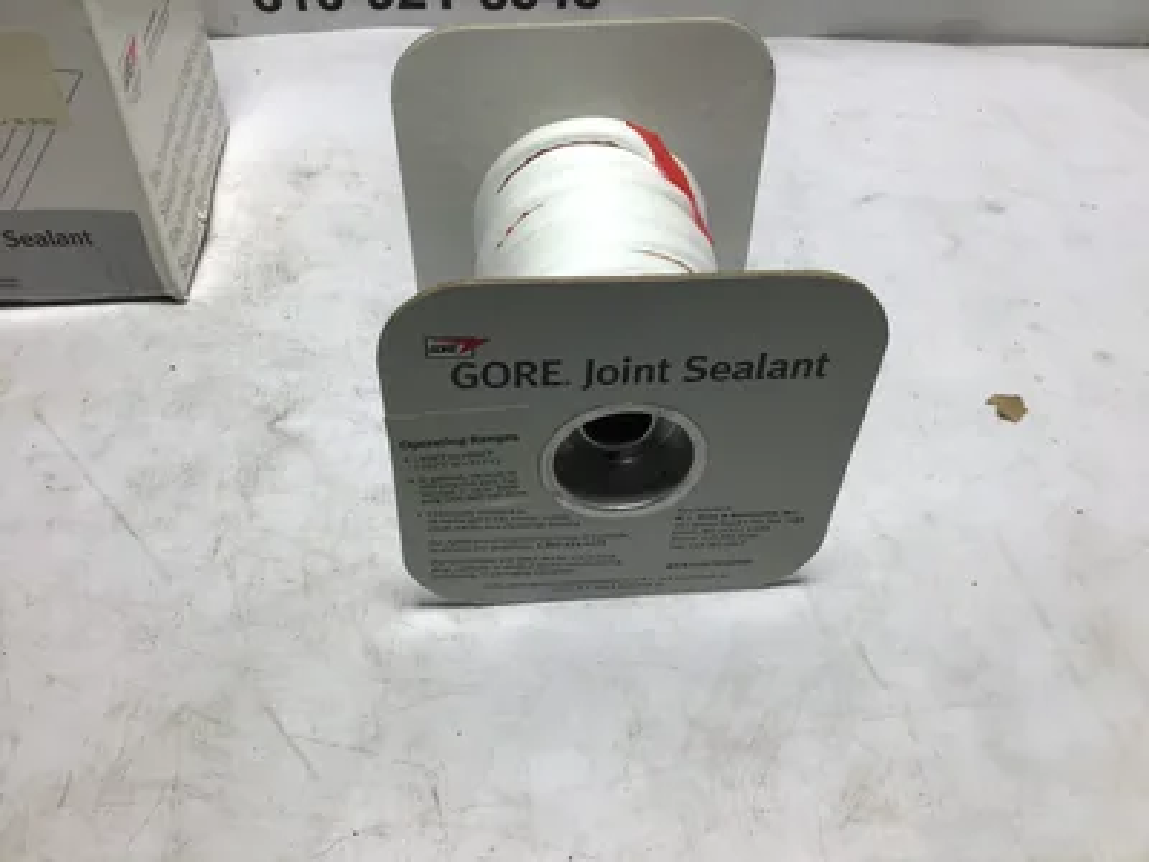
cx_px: 574
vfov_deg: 45.4
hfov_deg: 58.4
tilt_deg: -47.7
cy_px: 431
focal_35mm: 31
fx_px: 1029
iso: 25
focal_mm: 3.3
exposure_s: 1/125
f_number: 2.4
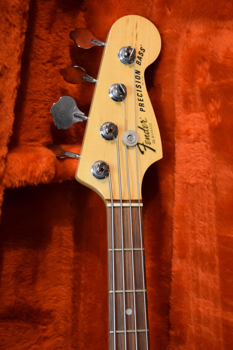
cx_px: 116
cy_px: 175
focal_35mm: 78
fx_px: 757
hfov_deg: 17.5
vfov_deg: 26.0
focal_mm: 52
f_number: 5.6
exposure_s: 1/60
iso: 3200
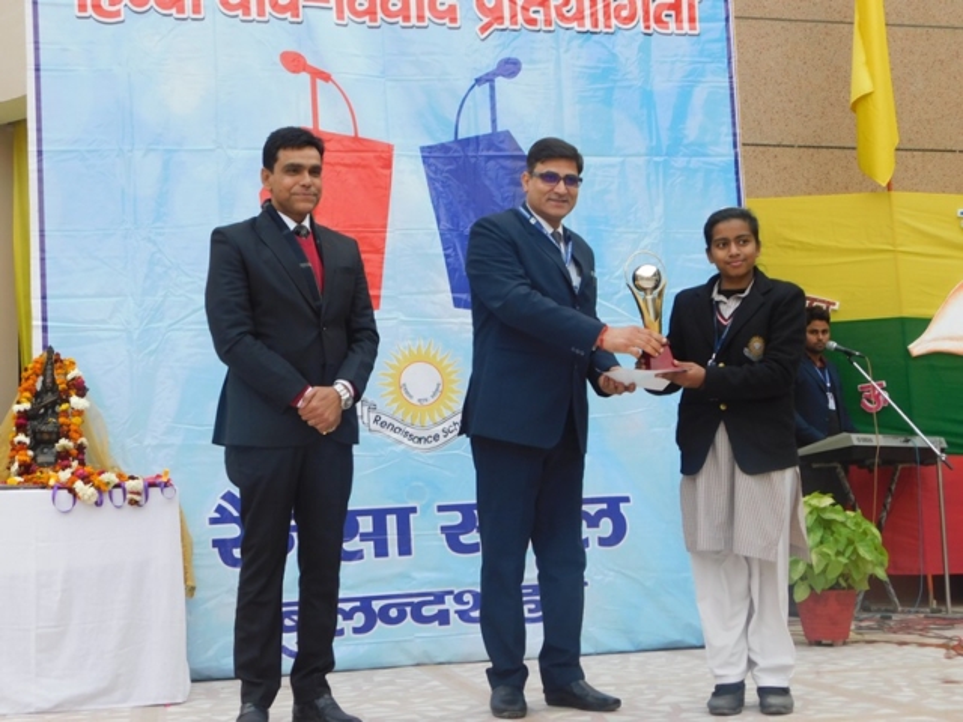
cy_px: 361
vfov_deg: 28.6
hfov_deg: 37.5
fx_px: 1419
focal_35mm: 51
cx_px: 482
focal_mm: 9
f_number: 3.8
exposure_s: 1/50
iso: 125
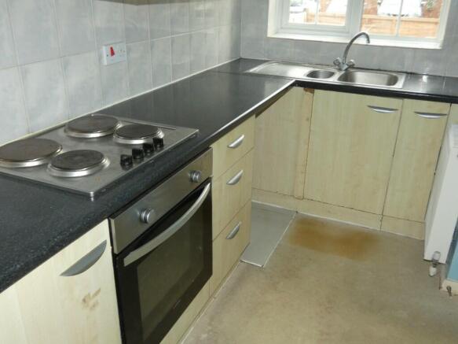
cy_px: 172
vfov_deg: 44.1
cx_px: 229
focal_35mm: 32
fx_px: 423
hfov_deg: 56.8
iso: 200
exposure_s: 1/60
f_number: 3.4
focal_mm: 5.8
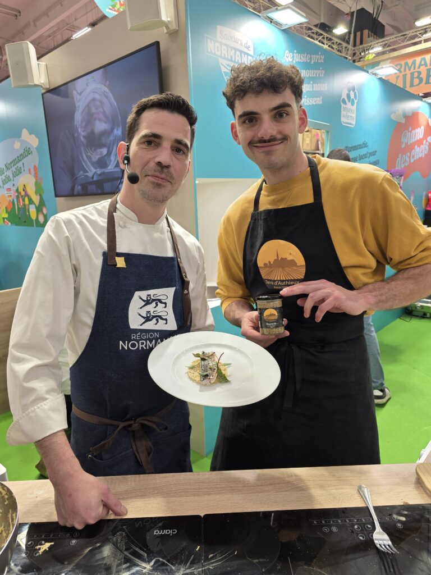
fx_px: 382
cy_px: 288
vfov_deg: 73.9
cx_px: 216
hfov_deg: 58.9
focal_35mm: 23
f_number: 1.7
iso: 64
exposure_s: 1/100
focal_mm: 6.3
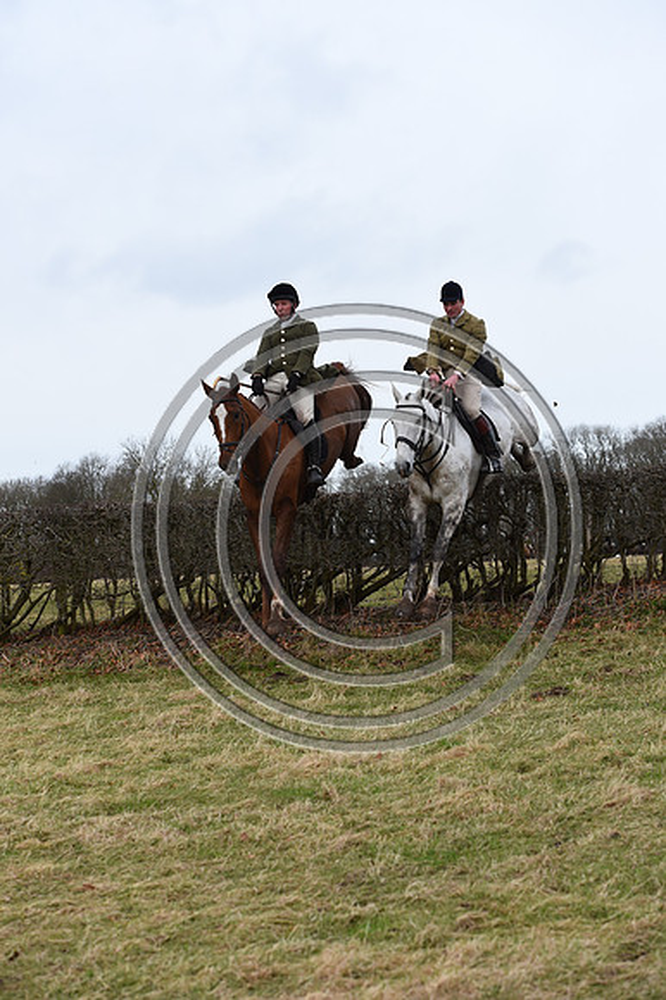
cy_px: 500
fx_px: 1945
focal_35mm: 70
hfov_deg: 19.4
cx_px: 333
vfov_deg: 28.9
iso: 720
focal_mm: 70
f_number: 5.6
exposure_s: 1/1250
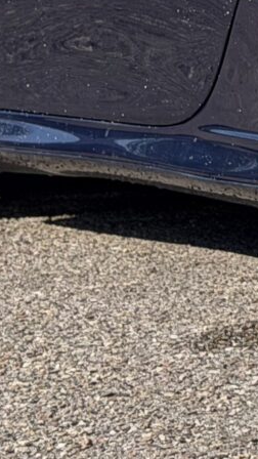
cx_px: 664
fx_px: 2724
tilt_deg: +4.2
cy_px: -90
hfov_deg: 5.2
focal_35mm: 224
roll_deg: +1.2
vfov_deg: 9.5
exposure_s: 1/2976
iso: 80
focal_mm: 6.76
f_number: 1.78
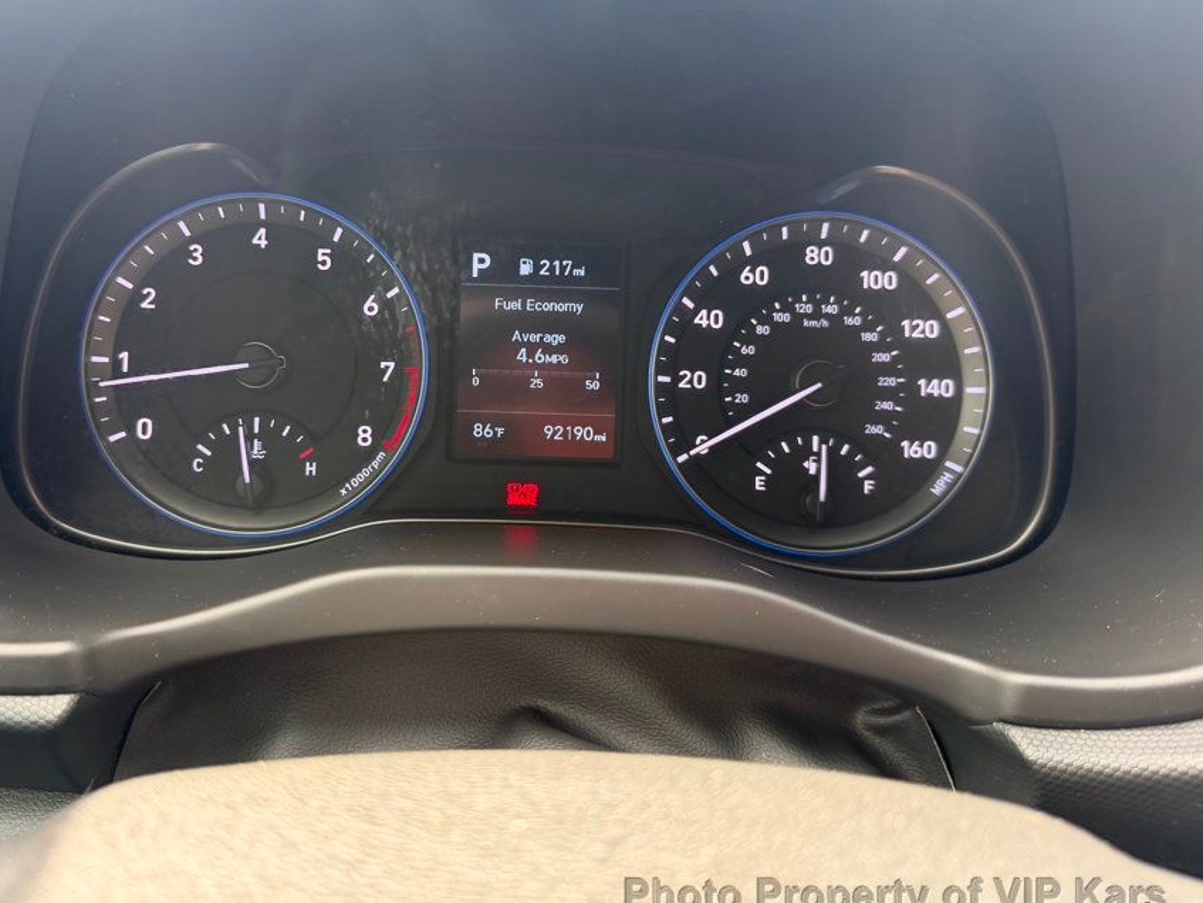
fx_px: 1008
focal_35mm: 29
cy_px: 399
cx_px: 516
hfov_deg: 61.4
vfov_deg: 48.2
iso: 160
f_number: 1.78
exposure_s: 1/121
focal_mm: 6.76
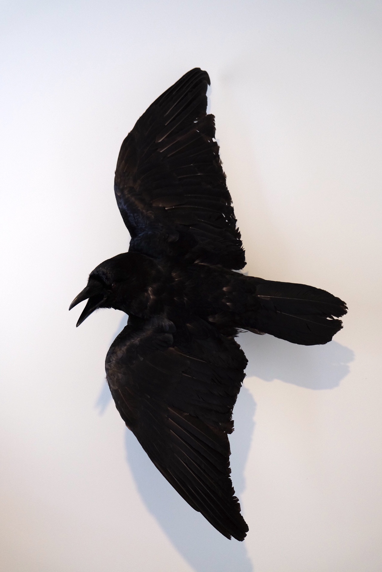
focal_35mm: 33
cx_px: 191
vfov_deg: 57.2
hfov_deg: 40.0
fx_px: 525
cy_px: 286
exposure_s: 1/125
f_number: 3.2
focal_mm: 22.3
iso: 1600
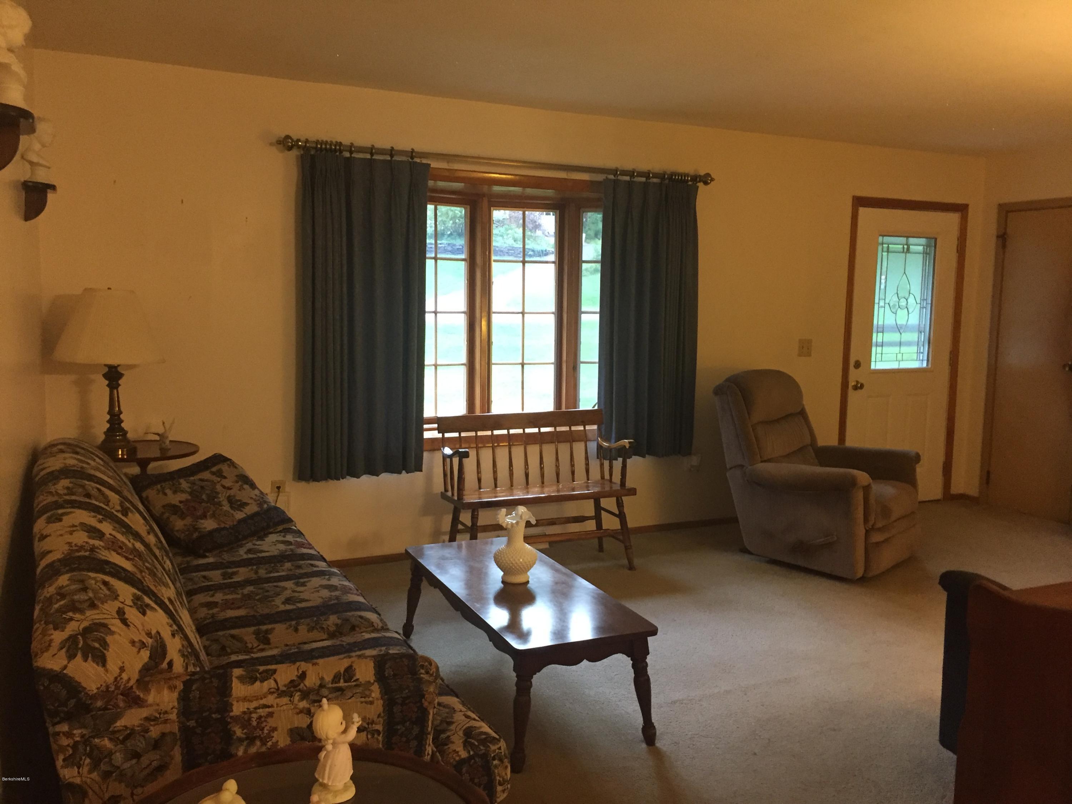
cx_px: 536
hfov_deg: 61.7
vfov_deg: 48.2
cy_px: 402
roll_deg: -1.2
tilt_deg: -6.8
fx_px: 898
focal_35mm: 29
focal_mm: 4.15
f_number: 2.2
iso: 250
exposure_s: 1/24
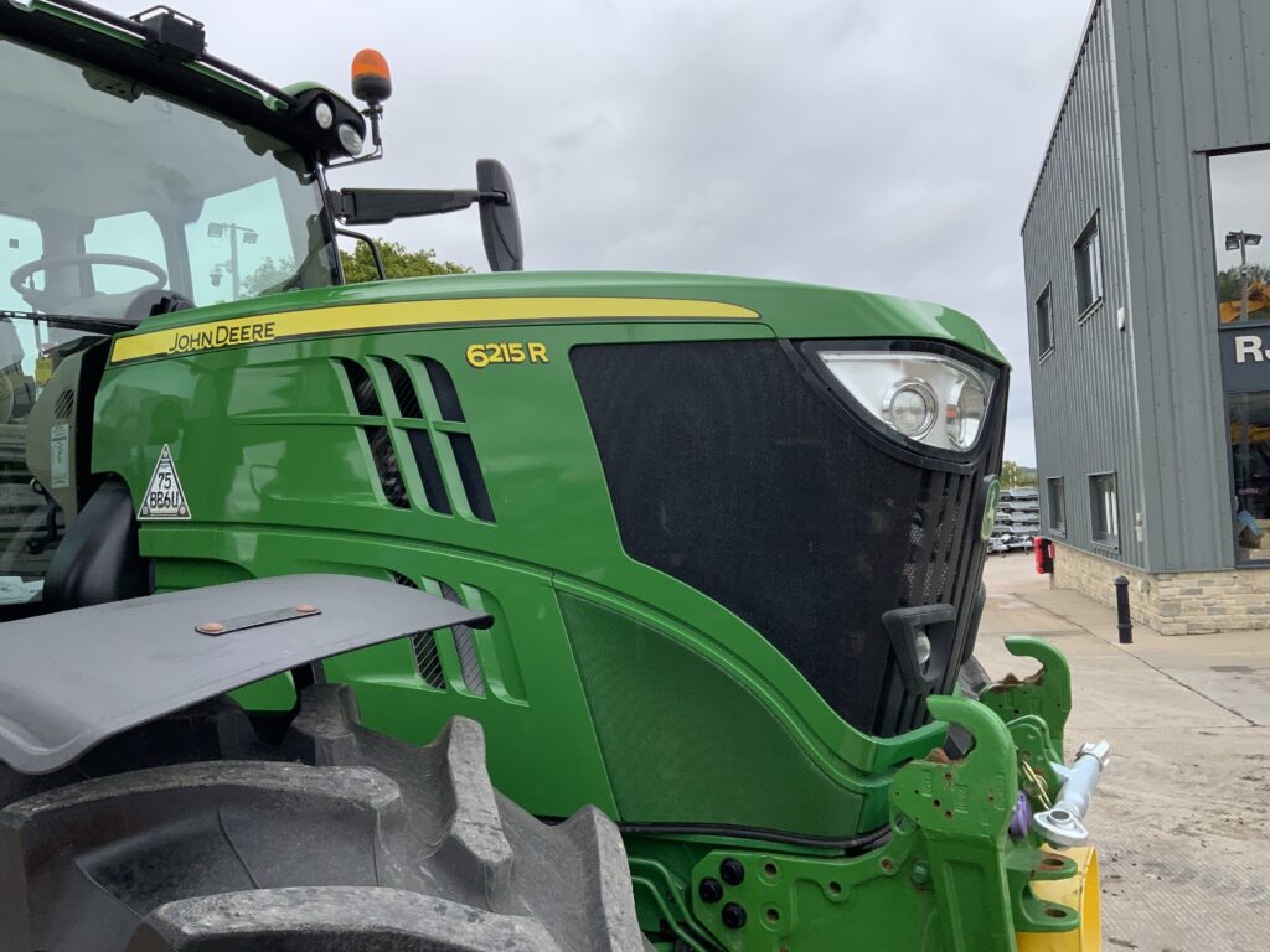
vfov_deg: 48.2
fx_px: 1064
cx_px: 635
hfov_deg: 61.7
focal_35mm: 29
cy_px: 476
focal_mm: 3
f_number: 1.8
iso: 16
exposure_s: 1/1195
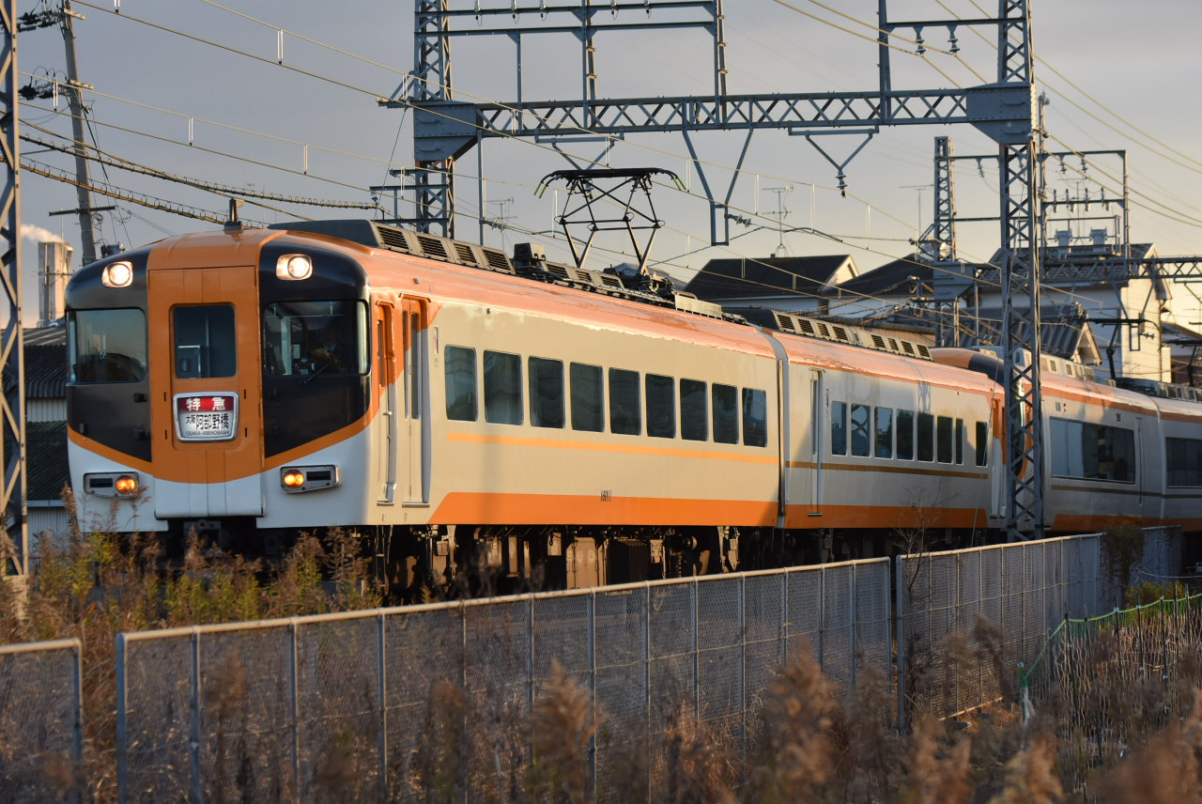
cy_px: 402
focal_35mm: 158
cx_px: 601
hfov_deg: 13.0
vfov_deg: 8.7
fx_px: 5263
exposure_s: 1/1000
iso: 500
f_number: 4
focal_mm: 105
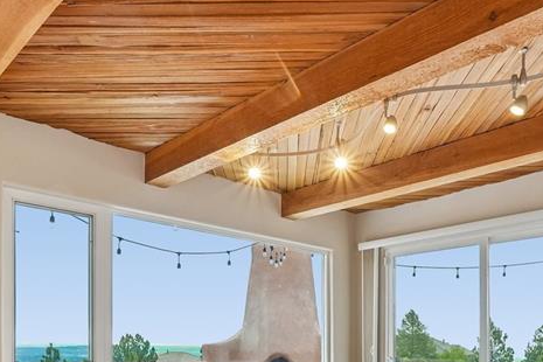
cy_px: 340
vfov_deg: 36.9
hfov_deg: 57.2
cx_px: 292
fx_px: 498
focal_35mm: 33
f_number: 8
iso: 800
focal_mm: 10
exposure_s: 1/6
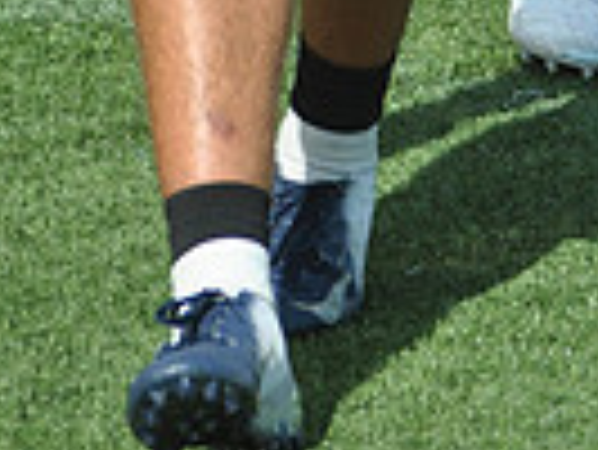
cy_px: -724
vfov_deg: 2.8
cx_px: 378
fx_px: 9235
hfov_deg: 3.7
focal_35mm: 534
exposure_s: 1/1000
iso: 200
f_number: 6.3
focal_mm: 85
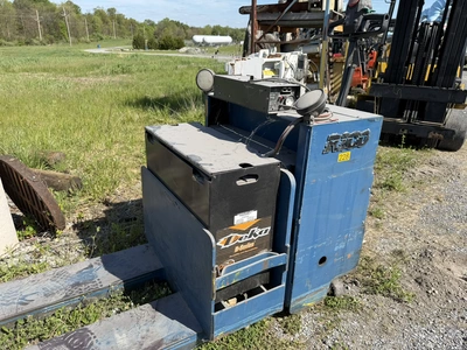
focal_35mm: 24
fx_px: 324
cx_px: 234
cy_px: 175
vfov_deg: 56.8
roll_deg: -5.4
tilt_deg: -21.4
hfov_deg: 71.6
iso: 80
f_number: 1.78
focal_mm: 6.76
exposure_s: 1/3425
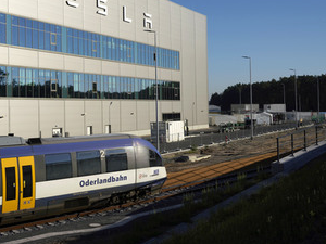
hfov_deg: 36.6
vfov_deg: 27.9
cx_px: 121
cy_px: 90
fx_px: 490
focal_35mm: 52
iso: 100
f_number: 8
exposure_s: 1/640
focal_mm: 36
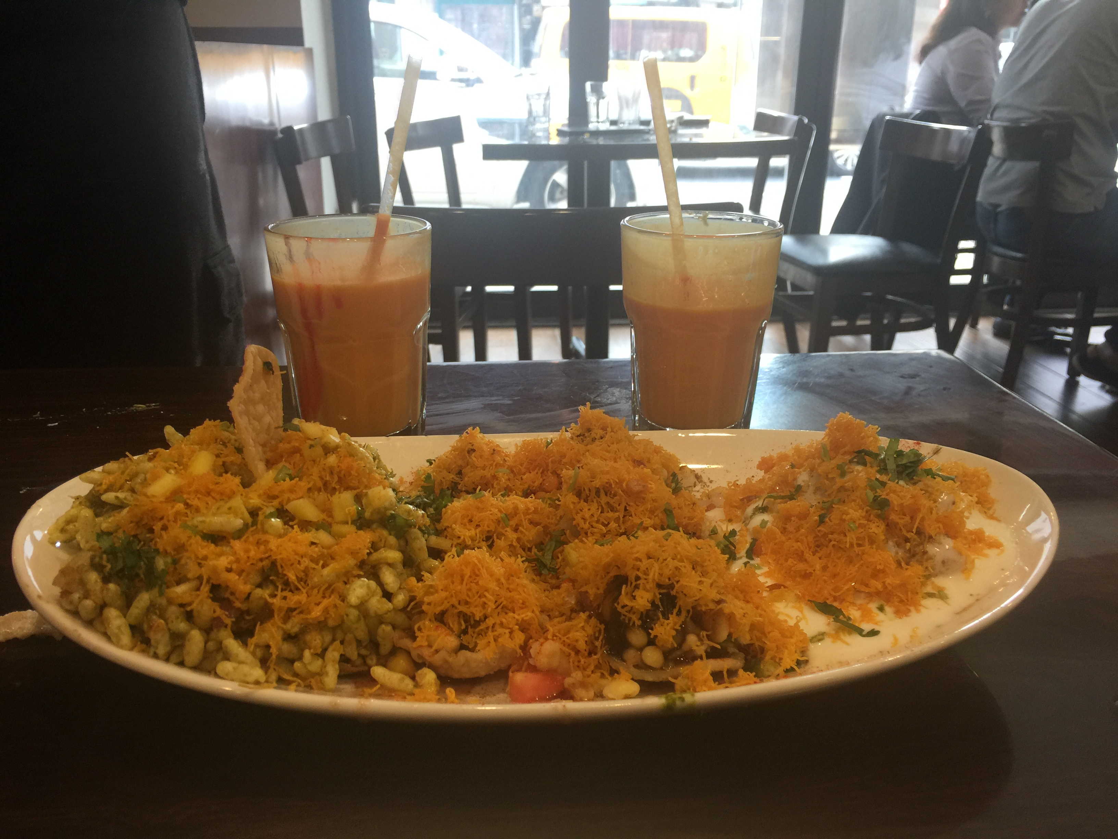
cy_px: 420
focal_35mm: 29
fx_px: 937
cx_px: 559
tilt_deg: -20.8
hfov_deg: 61.7
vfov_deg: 48.2
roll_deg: -0.3
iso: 40
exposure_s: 1/30
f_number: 2.2
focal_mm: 4.15
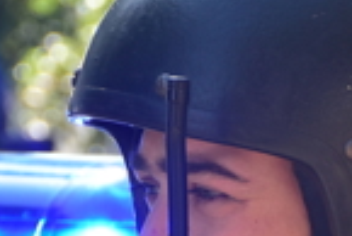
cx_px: 373
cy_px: 499
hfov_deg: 4.0
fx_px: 5001
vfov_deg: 2.7
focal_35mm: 511
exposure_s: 1/320
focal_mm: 66
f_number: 5
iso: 250
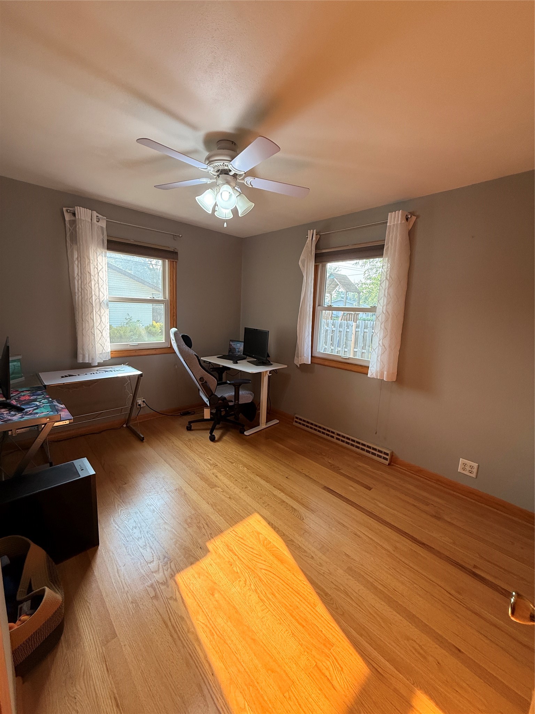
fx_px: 288
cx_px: 268
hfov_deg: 85.7
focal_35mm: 14
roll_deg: -2.8
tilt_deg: -9.4
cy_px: 357
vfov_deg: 102.1
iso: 160
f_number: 2.2
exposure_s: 1/99
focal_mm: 2.22
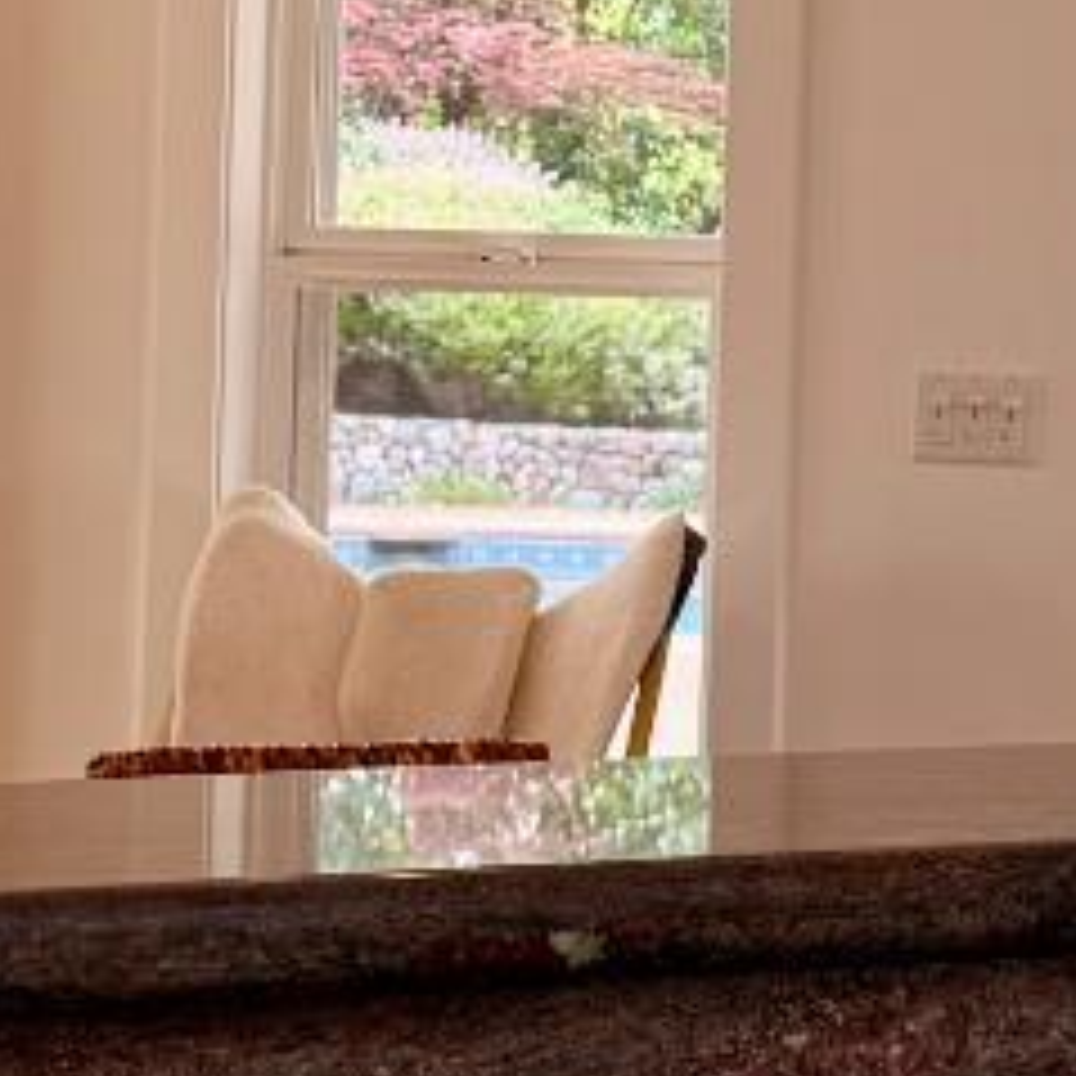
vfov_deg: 13.0
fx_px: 4677
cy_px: 142
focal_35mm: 133
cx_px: 761
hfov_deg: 13.1
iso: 100
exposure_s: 1/235
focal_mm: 6.76
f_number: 1.78
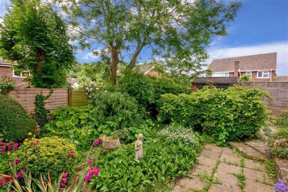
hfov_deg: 100.4
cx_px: 144
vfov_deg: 77.3
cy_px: 96
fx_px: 120
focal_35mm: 15
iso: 400
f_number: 22
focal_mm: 10
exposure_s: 1/50
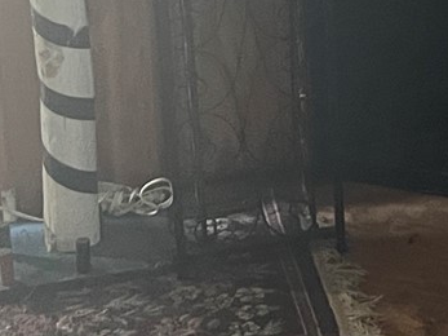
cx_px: 762
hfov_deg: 12.7
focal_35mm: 144
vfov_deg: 9.8
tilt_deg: -11.2
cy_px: -233
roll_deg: +0.9
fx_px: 1863
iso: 500
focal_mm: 5.7
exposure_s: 1/44
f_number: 1.5
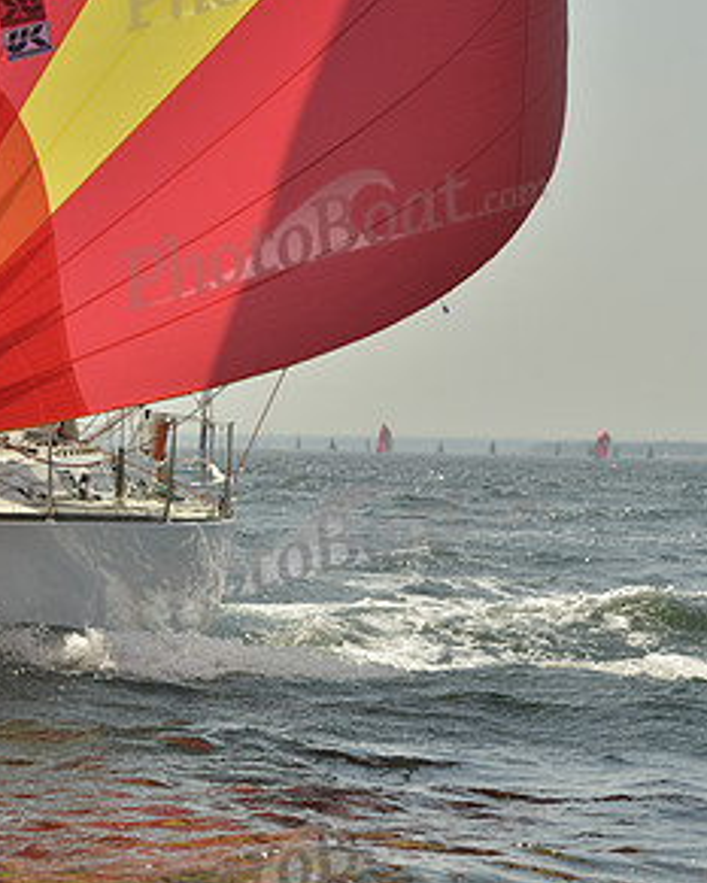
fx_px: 4889
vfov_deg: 10.3
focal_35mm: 187
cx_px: -33
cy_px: 432
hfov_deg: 8.2
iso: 200
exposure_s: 1/1250
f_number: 8
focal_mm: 100
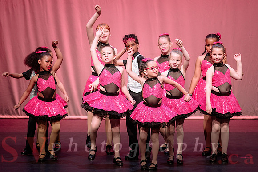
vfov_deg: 6.2
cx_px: 137
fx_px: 1588
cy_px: 75
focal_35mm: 222
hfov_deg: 9.3
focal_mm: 190
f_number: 2.8
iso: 1250
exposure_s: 1/400
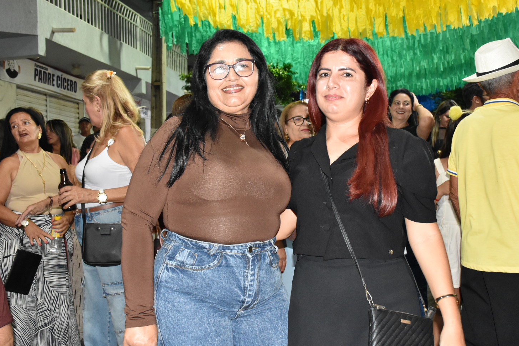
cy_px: 166
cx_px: 266
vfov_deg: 33.4
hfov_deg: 48.5
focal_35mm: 40
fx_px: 577
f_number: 5.6
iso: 3200
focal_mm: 24
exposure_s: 1/100
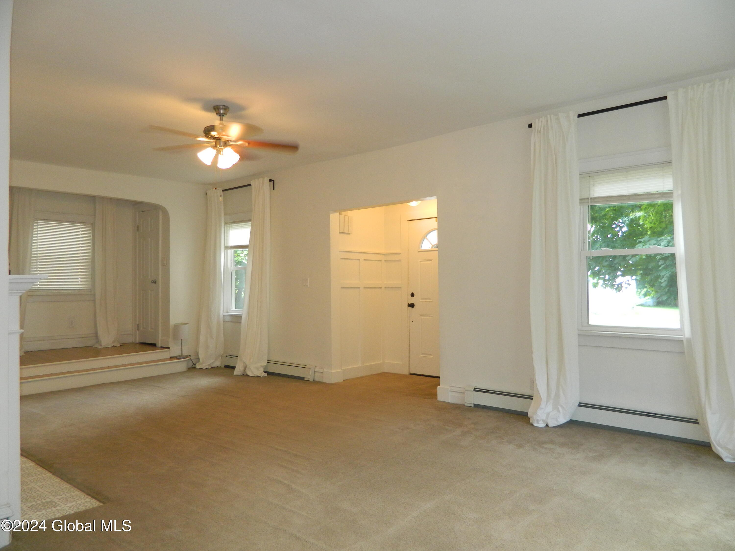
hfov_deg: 69.4
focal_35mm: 25
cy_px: 276
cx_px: 368
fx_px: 531
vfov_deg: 54.9
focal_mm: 4.5
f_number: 3.1
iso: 200
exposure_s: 1/30
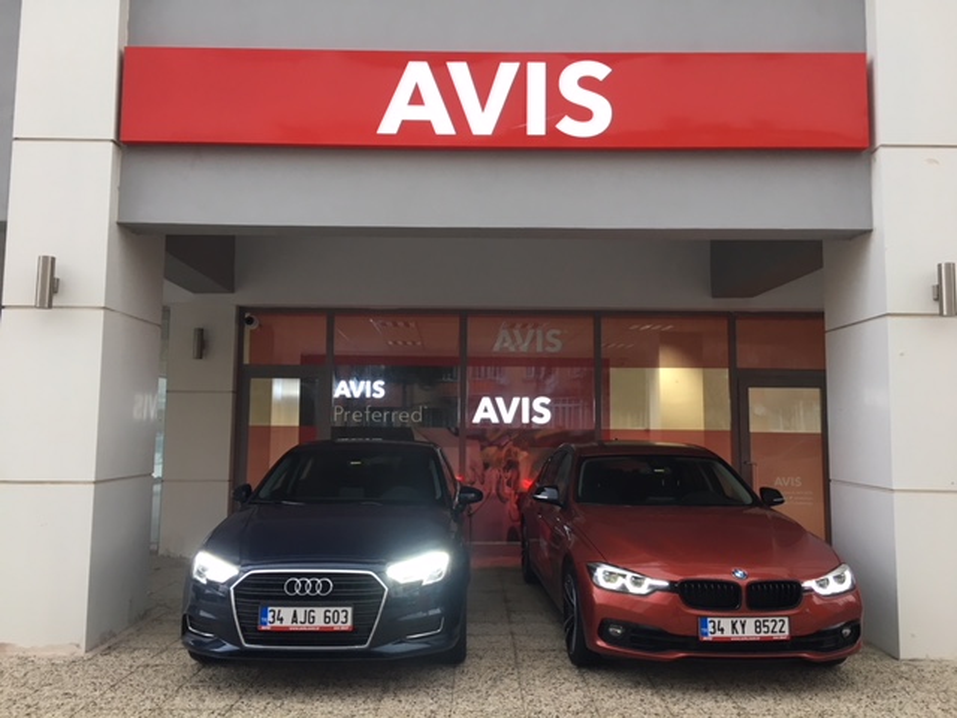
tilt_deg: +5.1
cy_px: 359
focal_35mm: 29
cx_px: 478
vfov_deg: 48.2
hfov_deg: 61.7
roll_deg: -1.0
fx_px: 802
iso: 80
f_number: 2.2
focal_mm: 4.15
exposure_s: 1/33
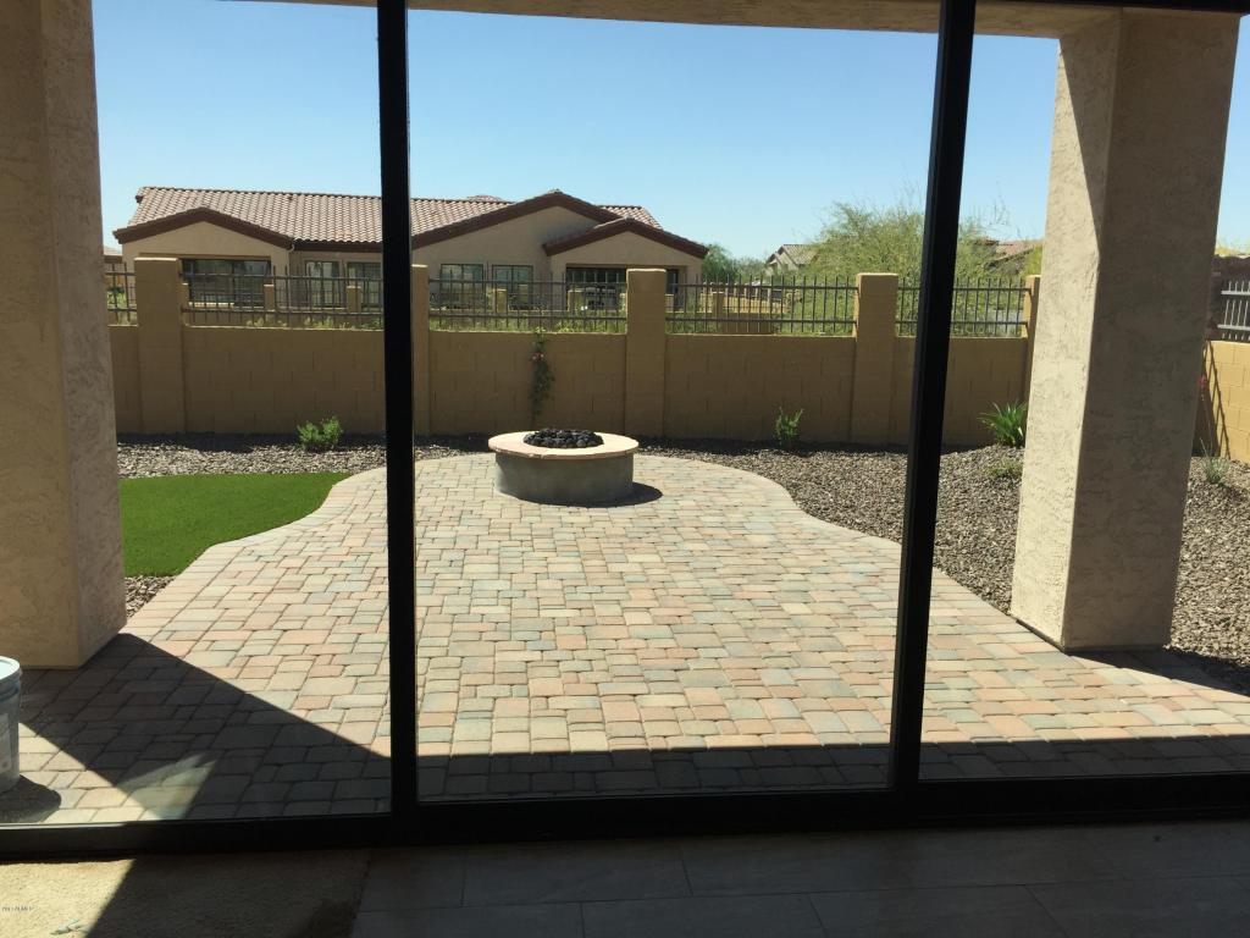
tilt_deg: -9.7
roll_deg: -1.5
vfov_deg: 48.2
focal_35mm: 29
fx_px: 1047
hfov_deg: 61.7
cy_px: 469
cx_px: 625
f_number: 2.2
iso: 32
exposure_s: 1/1199
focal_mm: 4.15
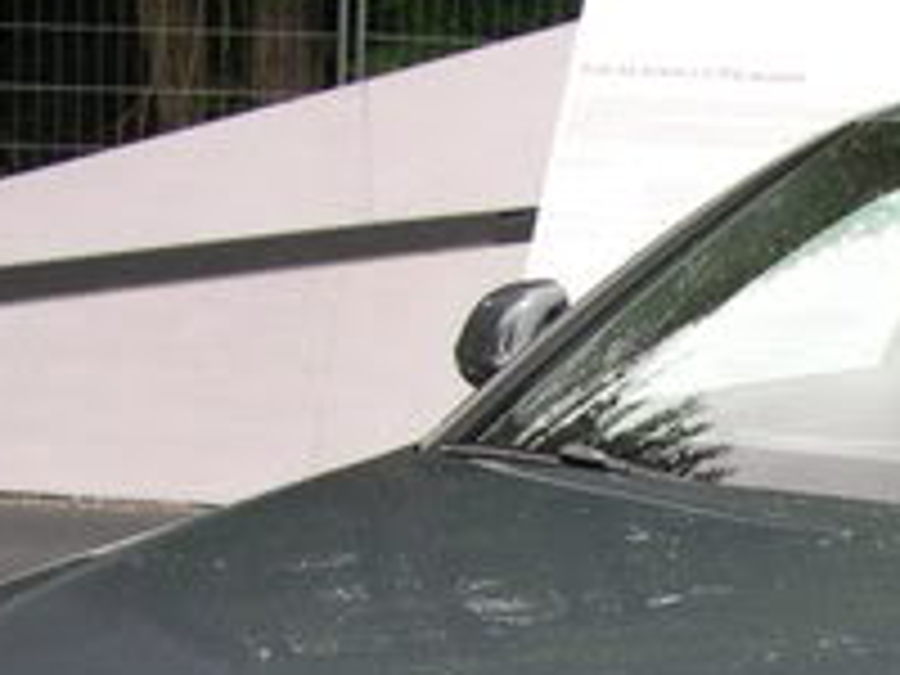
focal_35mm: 152
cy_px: 968
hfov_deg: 12.6
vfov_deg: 9.5
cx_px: 1130
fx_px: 3952
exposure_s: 1/472
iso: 100
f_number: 2.8
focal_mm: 8
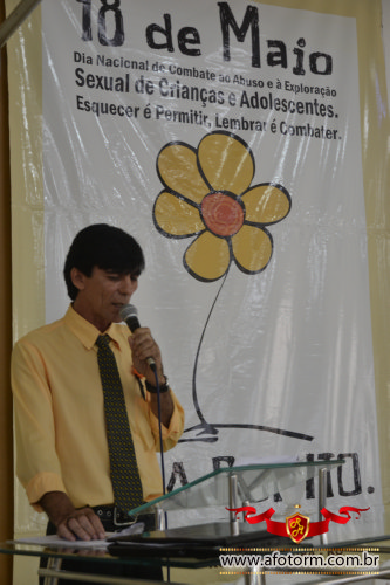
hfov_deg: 20.6
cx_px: 195
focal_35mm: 66
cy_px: 292
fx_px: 1073
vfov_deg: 30.5
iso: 900
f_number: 4.5
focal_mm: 44
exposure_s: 1/60
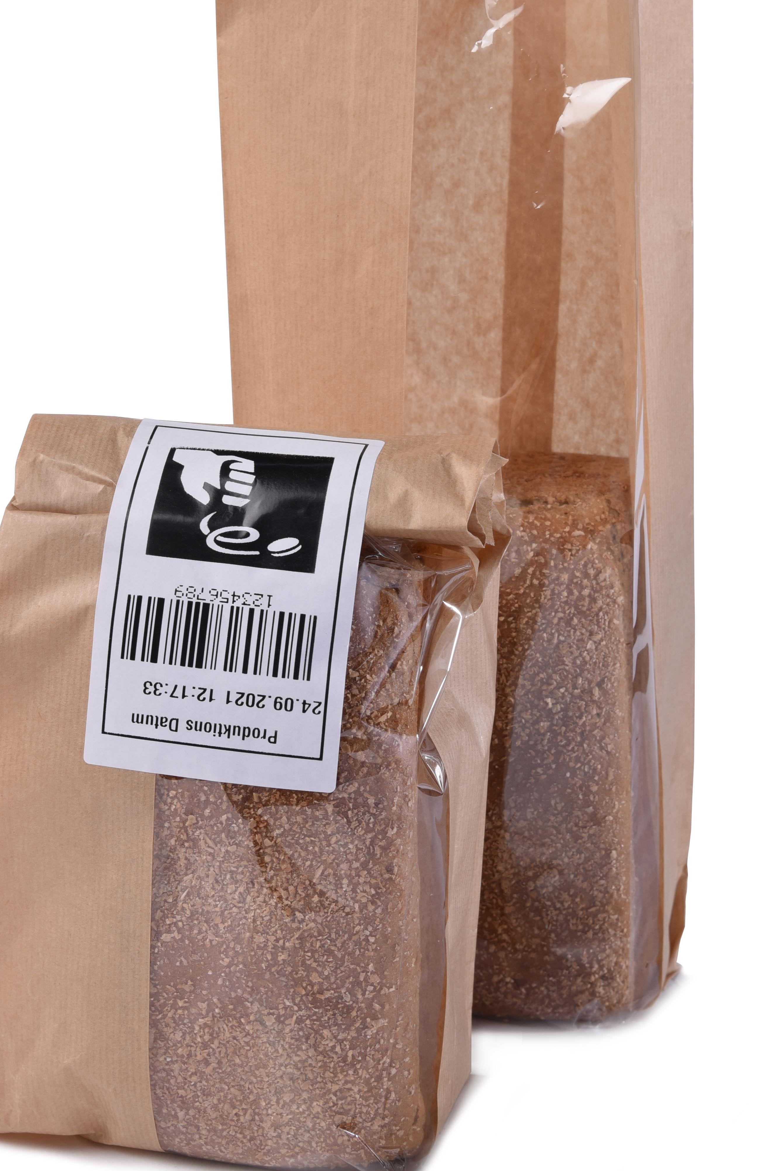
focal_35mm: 83
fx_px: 2702
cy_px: 403
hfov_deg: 16.5
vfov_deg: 24.4
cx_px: 330
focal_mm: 55
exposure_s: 1/100
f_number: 11
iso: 200
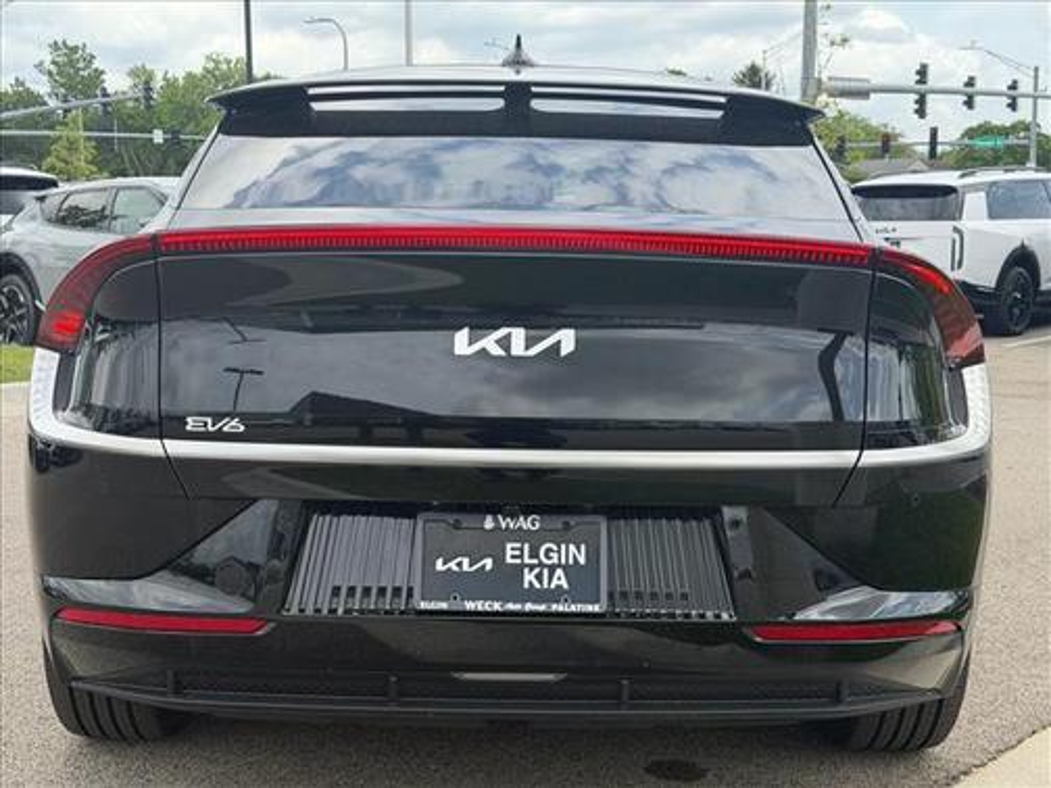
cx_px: 526
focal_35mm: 48
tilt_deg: -6.0
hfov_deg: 39.7
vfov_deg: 30.3
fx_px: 1457
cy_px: 394
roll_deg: +0.3
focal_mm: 6.76
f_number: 1.78
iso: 80
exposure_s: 1/2342
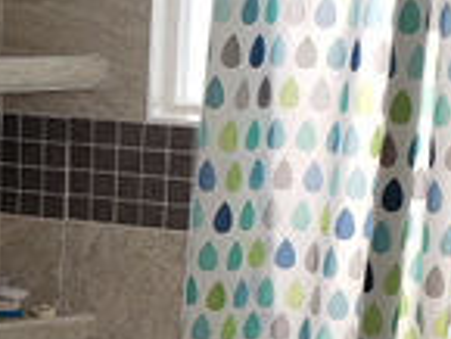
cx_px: 25
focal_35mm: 115
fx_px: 1500
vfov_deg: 12.7
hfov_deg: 16.8
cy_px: 345
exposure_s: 1/185
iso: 50
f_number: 2.4
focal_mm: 4.3
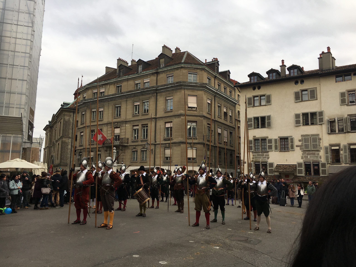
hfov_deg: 61.7
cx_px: 178
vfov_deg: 48.2
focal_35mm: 29
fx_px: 298
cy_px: 134
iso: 25
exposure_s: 1/493
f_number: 2.2
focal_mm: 4.15
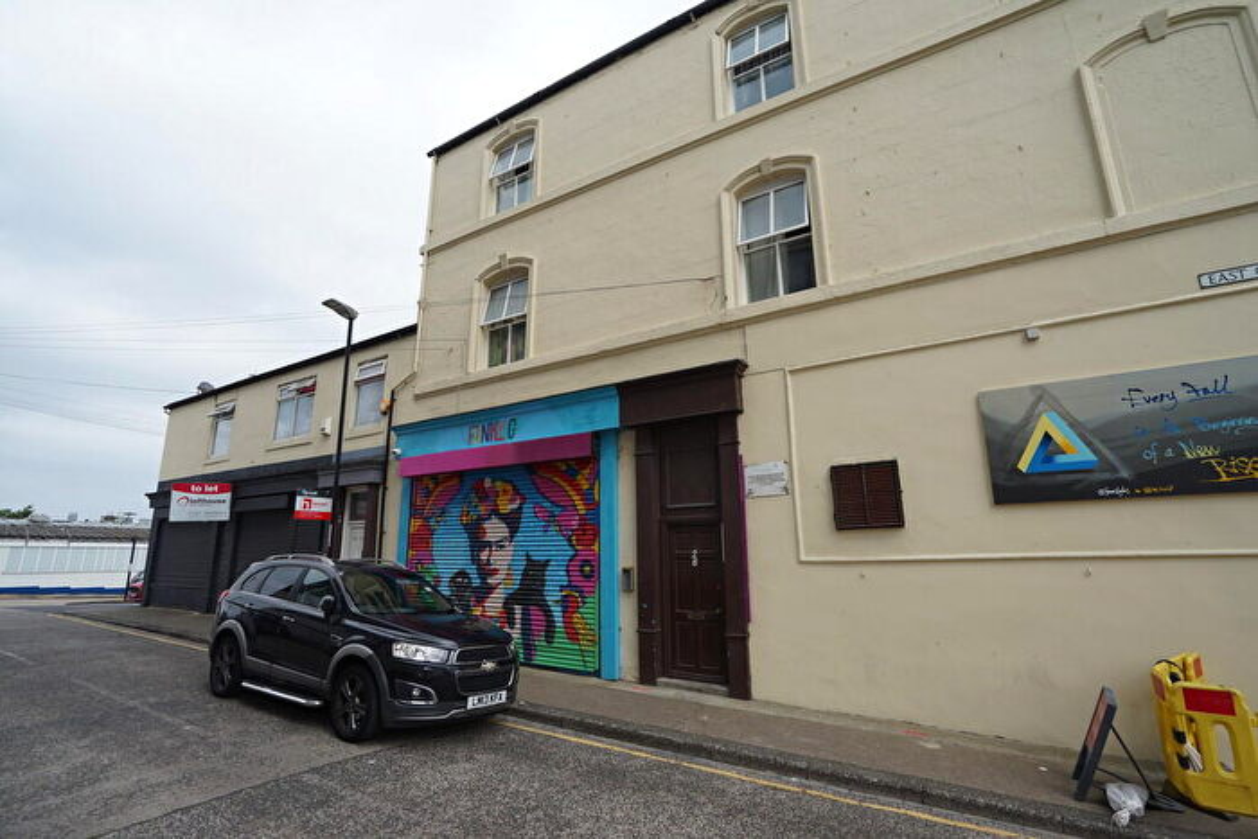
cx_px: 629
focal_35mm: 16
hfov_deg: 96.7
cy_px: 420
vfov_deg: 73.8
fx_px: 559
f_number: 7.1
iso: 100
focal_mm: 16
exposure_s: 1/250
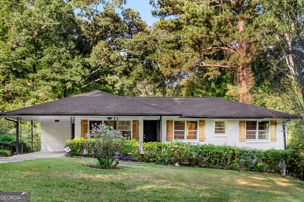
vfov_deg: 36.8
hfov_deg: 53.2
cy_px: 101
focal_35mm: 36
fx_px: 304
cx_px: 152
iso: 400
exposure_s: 1/25
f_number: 14
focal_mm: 36
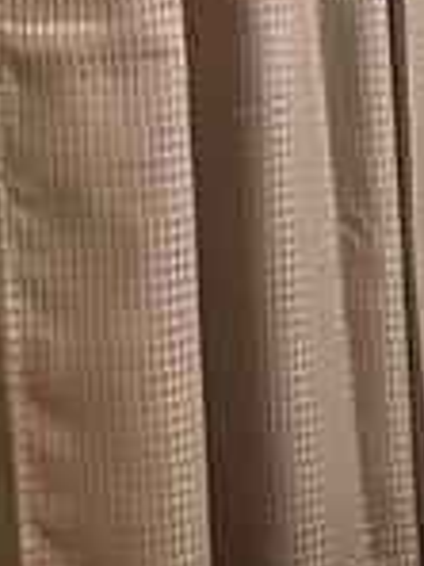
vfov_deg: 14.3
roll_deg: -0.5
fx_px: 2205
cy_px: -57
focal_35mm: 135
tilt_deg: -11.5
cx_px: 966
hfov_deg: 9.8
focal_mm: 5.1
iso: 160
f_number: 1.6
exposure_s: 1/60
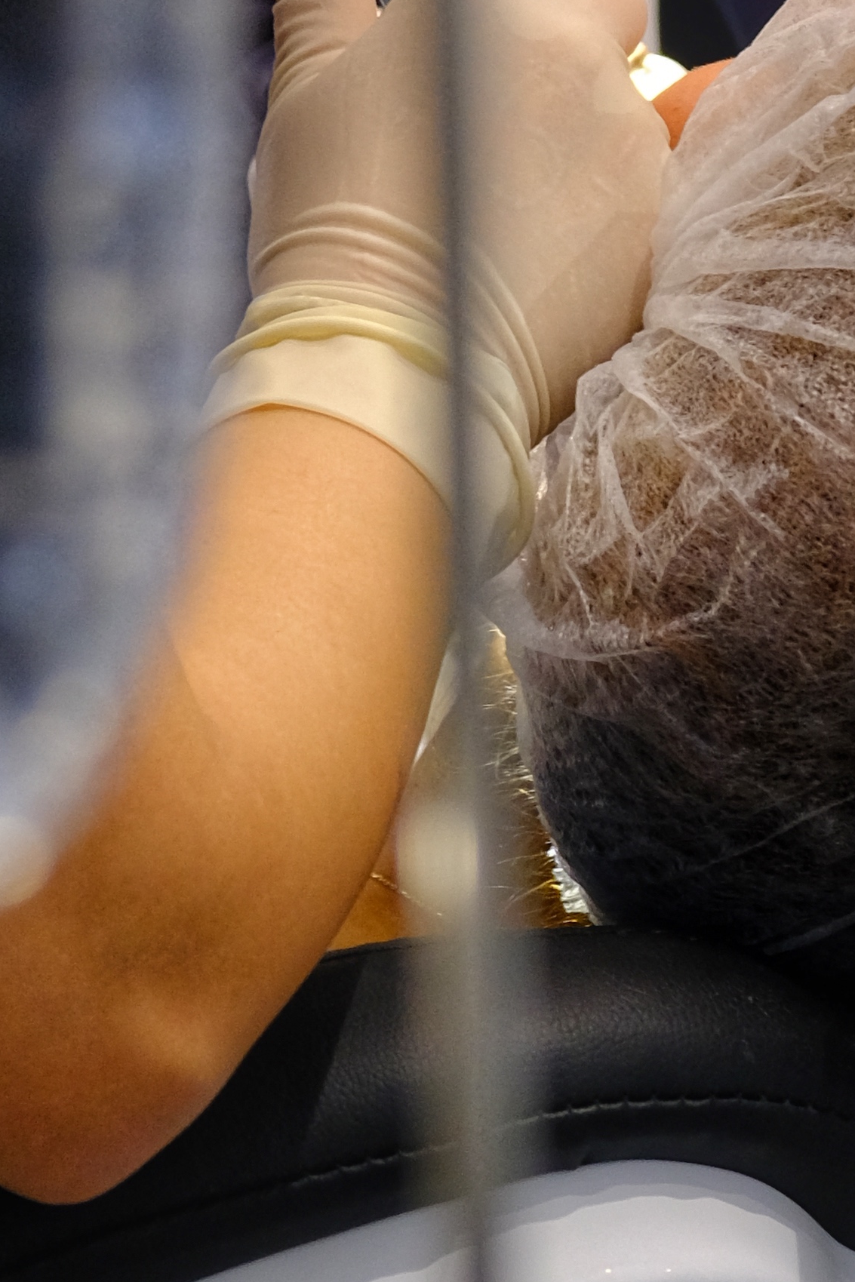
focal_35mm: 224
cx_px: 1046
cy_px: 210
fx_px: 7978
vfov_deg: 9.2
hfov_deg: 6.1
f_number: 4
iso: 1000
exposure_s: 1/200
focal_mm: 40.7
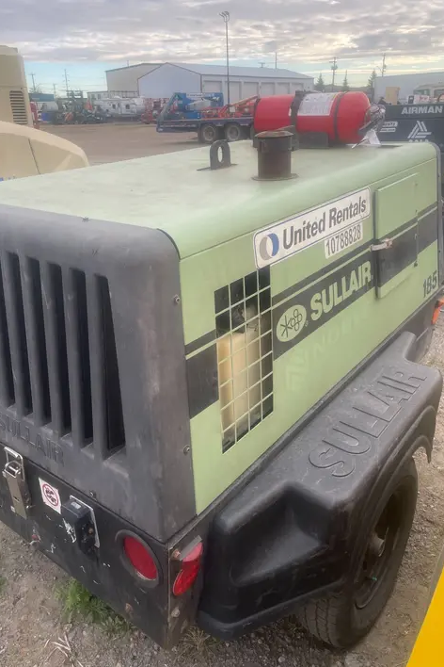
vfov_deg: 65.5
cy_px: 330
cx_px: 215
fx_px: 518
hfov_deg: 46.4
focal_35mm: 28
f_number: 1.6
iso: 32
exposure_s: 1/410
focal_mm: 4.2
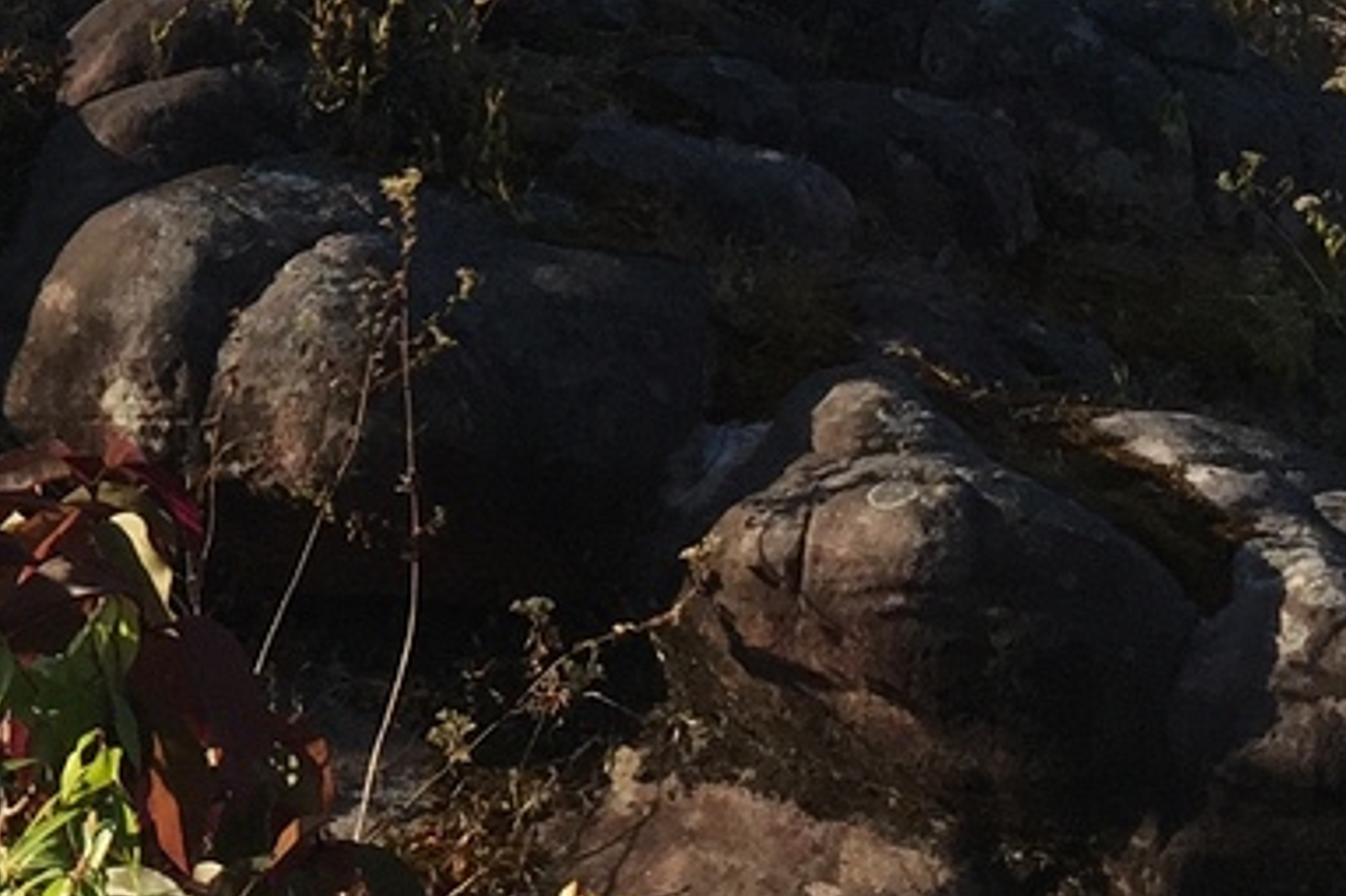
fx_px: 4709
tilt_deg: -7.3
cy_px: -281
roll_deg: +0.1
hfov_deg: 15.1
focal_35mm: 126
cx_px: -643
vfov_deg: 10.6
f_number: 2.2
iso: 32
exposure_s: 1/1721
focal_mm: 4.15
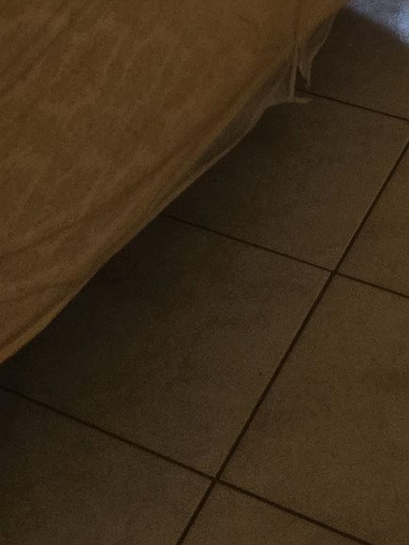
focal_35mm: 91
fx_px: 1433
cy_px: -456
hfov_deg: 15.9
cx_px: 2
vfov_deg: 17.3
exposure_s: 1/120
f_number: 1.8
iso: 250
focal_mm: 5.4
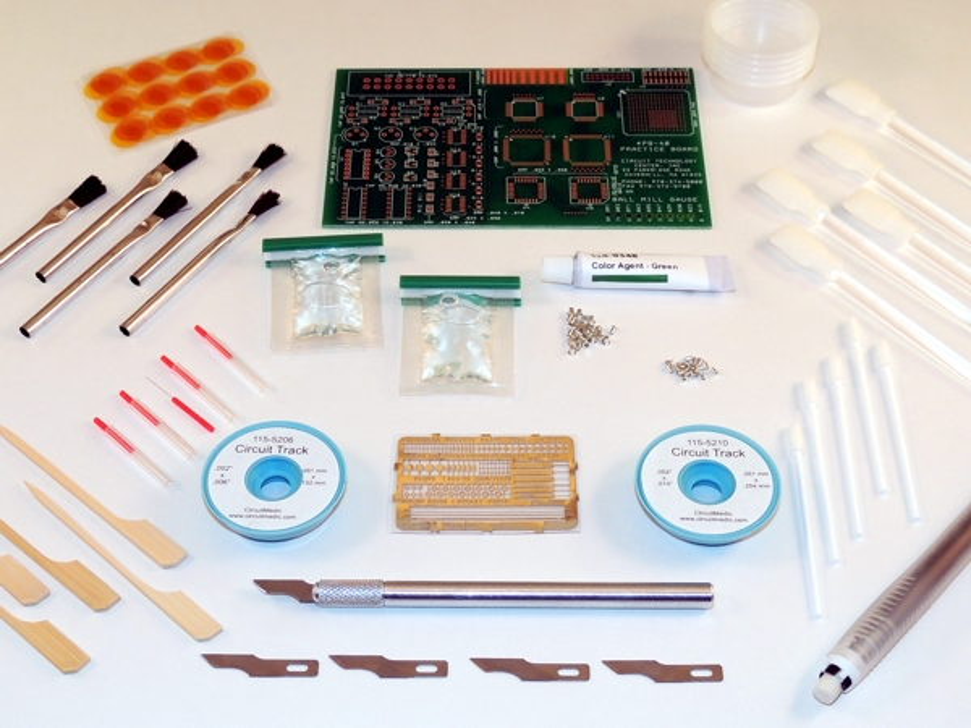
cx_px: 486
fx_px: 982
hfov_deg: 52.6
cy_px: 364
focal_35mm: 35
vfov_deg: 40.7
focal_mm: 6.2
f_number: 3.3
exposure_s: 1/40
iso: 100
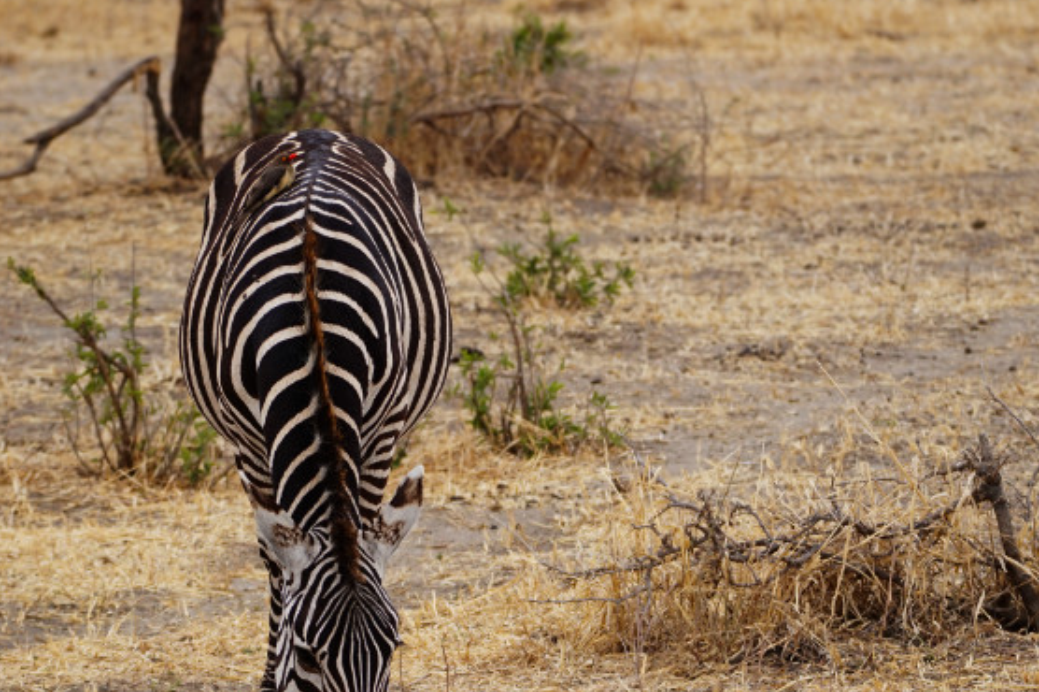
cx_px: 531
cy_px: 396
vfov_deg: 4.4
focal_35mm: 309
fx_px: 8904
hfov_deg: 6.7
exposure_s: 1/250
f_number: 5
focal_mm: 143
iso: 100
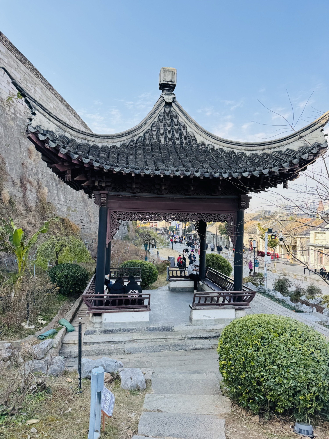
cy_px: 220
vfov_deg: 71.6
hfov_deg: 56.8
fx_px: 304
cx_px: 164
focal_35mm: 24
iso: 80
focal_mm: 6.76
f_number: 1.78
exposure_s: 1/1215
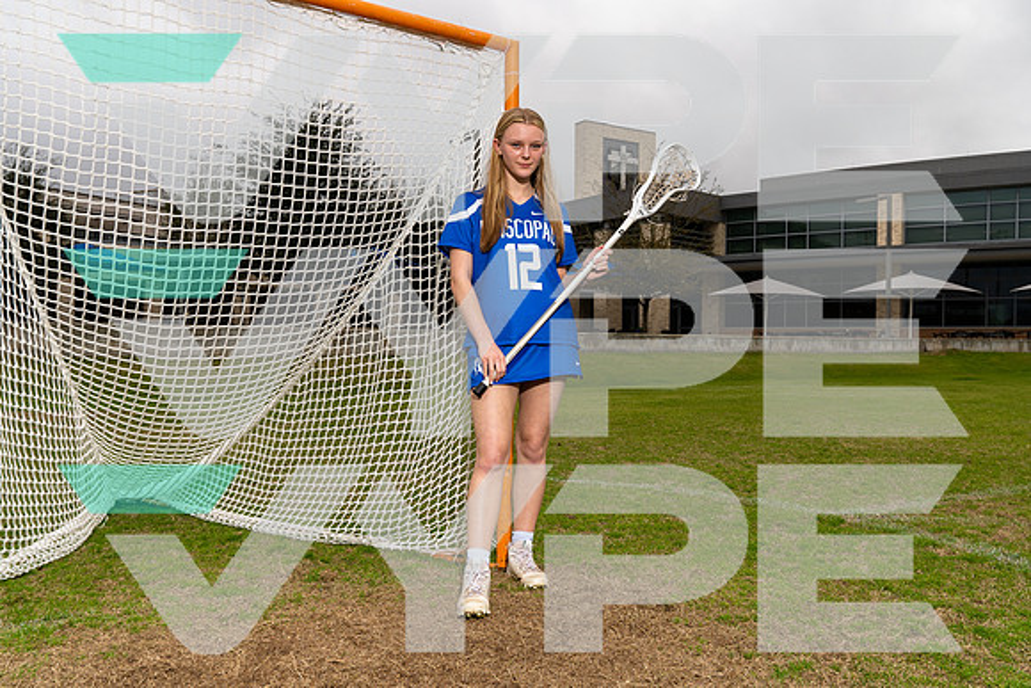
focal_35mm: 31
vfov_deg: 42.3
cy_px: 344
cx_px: 516
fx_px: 888
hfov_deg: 60.3
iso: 200
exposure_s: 1/250
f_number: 9
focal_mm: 31
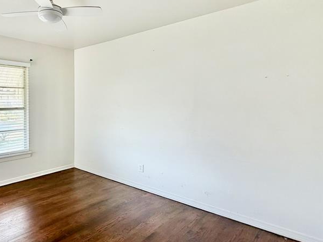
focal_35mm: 24
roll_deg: +0.3
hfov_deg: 66.1
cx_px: 72
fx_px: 224
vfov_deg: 56.6
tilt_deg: -0.6
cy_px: 104
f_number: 2.2
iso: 125
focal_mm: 2.22
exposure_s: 1/121
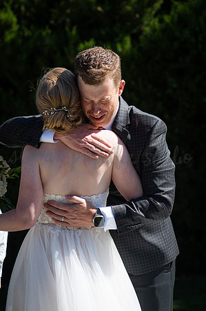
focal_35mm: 85
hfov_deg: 16.0
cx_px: 103
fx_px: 731
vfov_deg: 23.9
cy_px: 156
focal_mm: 85
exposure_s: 1/1600
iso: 200
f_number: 3.2
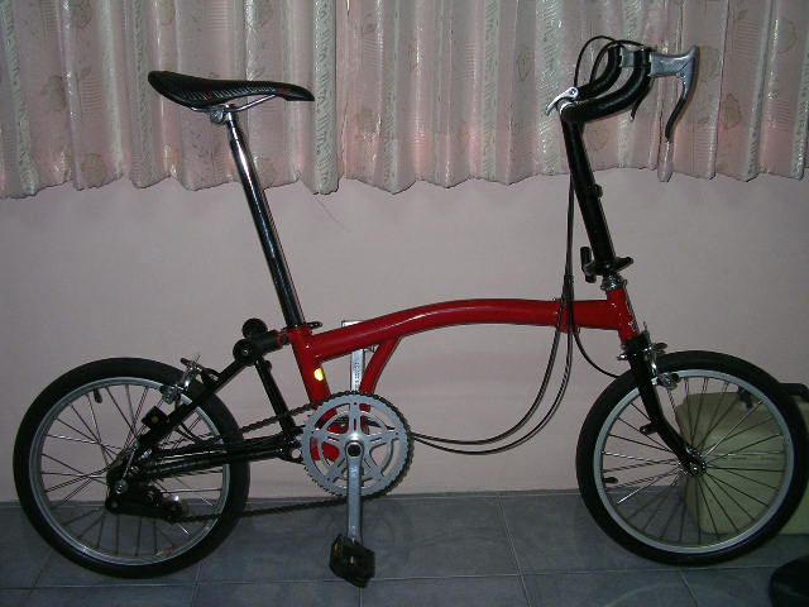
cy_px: 304
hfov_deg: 44.8
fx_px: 982
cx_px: 404
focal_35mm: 42
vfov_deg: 34.3
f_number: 3
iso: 100
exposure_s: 1/34.8
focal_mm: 6.6
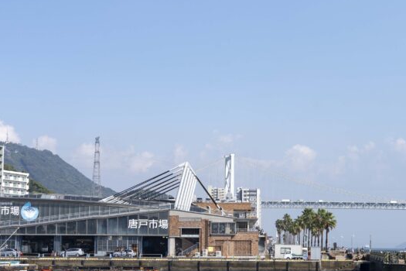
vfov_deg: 17.4
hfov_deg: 25.8
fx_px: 880
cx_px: 283
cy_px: 185
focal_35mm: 78
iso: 100
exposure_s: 1/200
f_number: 11
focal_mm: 40
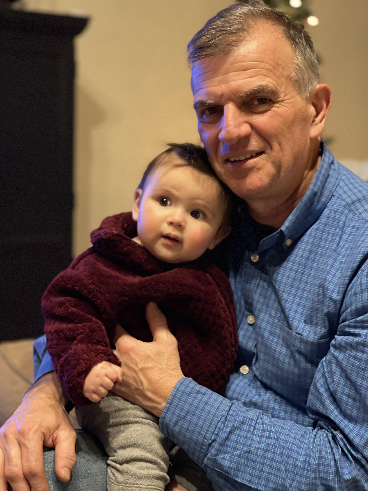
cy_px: 246
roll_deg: -0.8
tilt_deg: -6.3
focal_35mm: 64
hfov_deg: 22.9
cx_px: 184
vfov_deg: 30.3
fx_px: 907
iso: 400
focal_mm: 7.5
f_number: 2.2
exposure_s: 1/15
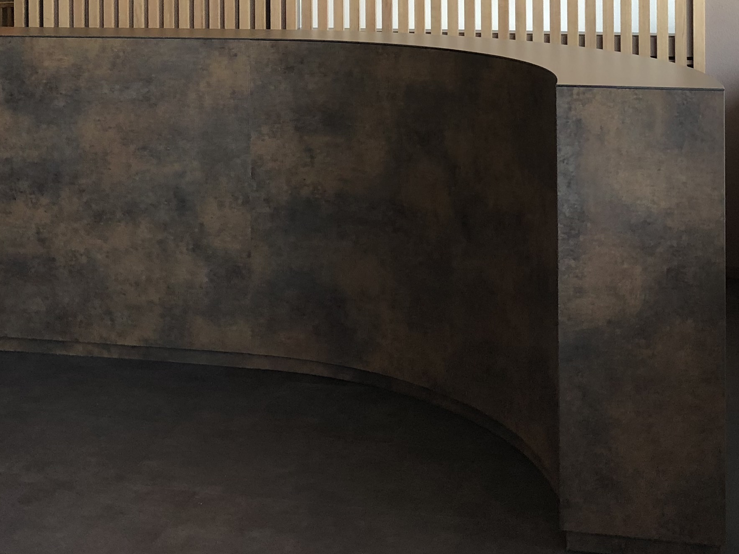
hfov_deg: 30.3
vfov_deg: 21.8
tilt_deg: -0.6
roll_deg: +0.6
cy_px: -39
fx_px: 1366
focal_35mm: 64
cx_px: 355
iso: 40
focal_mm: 3.99
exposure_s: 1/33
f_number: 1.8
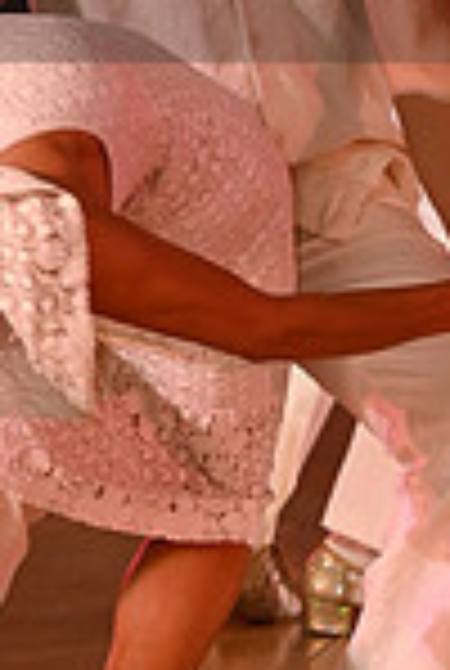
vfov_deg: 3.3
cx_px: 79
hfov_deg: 2.2
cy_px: -85
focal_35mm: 621
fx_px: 11589
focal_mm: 160
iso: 2000
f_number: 5
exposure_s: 1/200
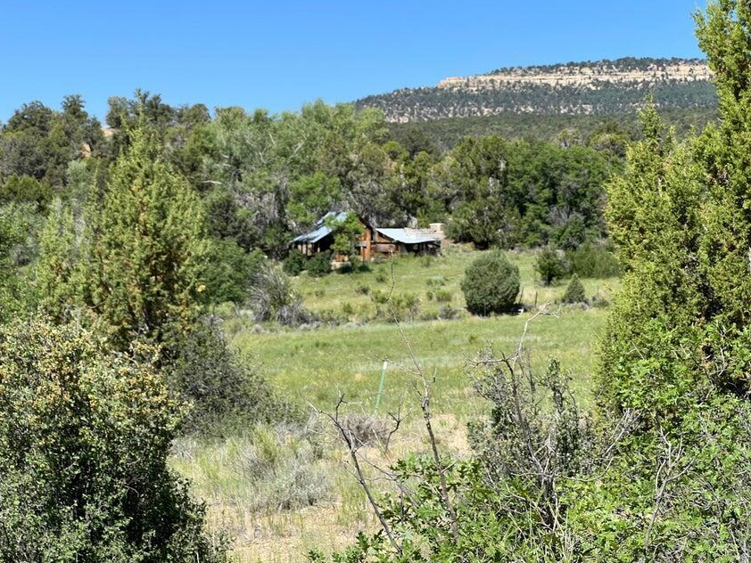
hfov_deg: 25.0
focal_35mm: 78
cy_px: 282
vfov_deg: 18.9
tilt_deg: -0.4
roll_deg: +1.8
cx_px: 372
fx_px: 1693
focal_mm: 9
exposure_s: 1/589
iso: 32
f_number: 2.8
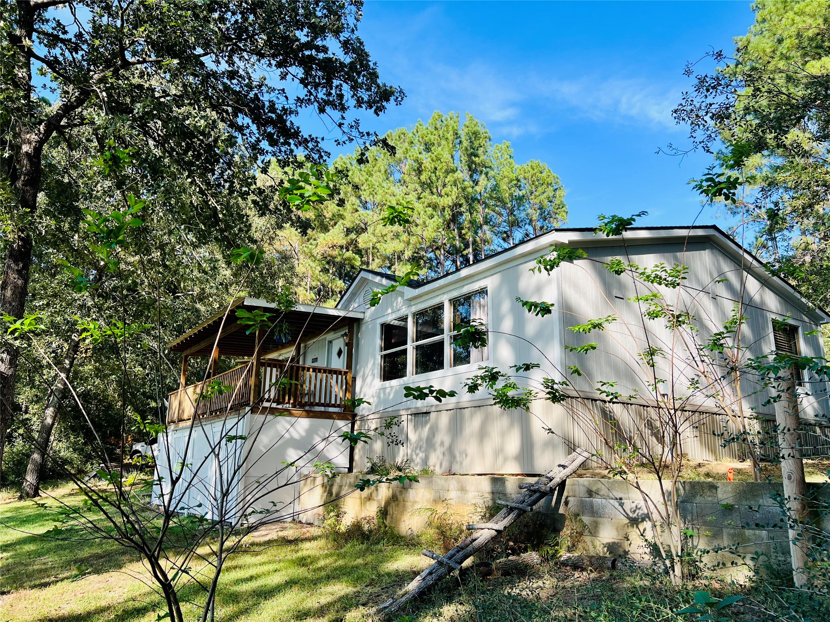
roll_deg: -0.6
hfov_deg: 67.3
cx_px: 415
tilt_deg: +13.9
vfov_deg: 53.1
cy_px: 311
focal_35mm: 26
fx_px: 623
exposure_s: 1/1252
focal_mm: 5.7
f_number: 1.5
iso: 50
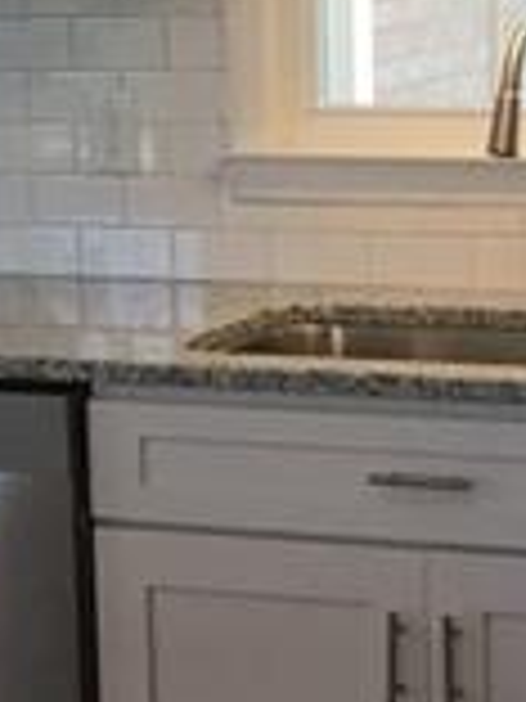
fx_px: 3100
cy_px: 468
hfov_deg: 9.7
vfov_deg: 12.9
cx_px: 103
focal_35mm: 153
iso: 32
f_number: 2.4
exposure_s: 1/33
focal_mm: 3.3
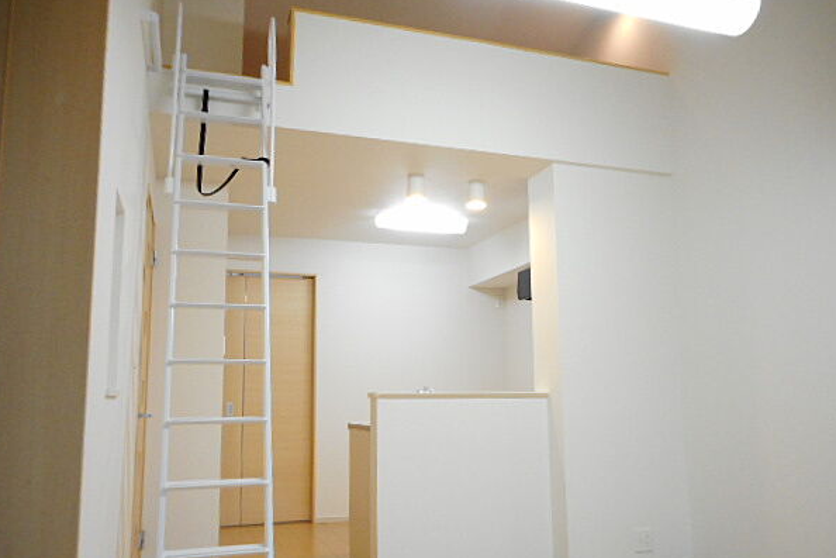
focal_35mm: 28
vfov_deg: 46.3
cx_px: 412
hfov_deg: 65.5
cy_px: 307
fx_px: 650
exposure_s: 1/30
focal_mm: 4.5
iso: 400
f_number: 3.7
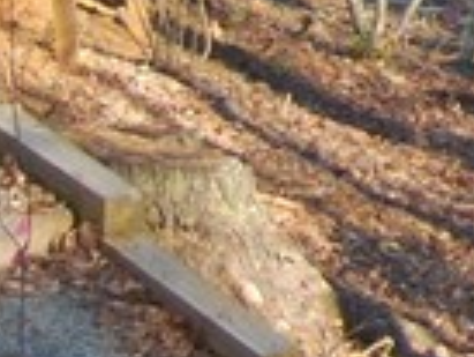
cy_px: -419
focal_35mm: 297
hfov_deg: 6.1
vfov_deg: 4.9
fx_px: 4070
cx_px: 1524
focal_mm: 26
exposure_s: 1/400
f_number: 4
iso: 400
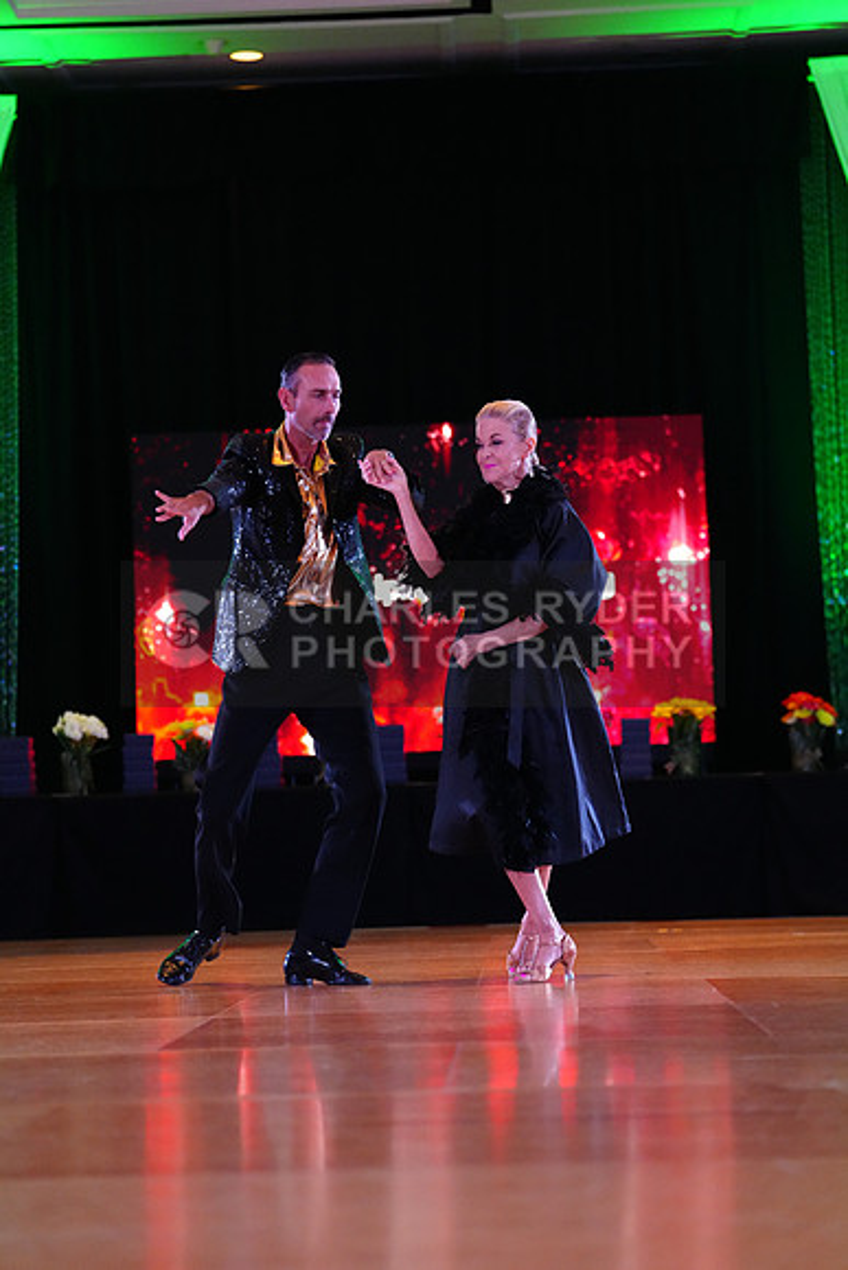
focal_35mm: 86
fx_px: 3037
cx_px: 424
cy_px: 635
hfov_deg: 15.9
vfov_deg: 23.6
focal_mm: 86
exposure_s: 1/400
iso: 6400
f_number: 2.8
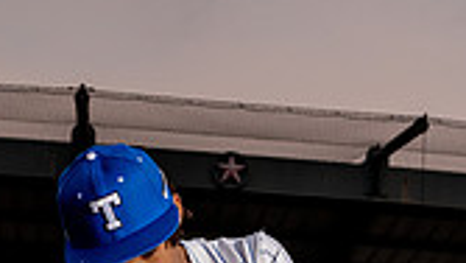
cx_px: 201
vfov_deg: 10.8
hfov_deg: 21.6
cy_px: 588
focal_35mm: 99
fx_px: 1223
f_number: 5
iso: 800
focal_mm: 35
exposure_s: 1/250
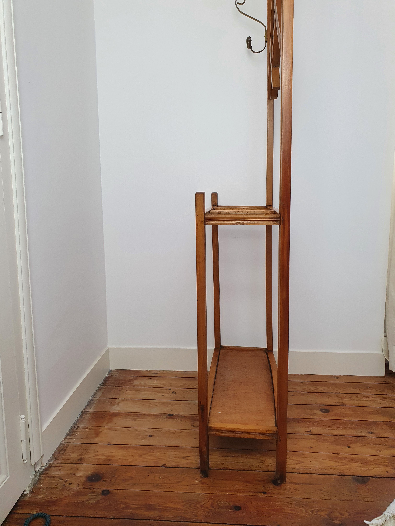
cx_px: 198
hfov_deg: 53.1
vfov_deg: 67.3
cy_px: 263
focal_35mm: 26
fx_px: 396
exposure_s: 1/100
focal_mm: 4.32
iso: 160
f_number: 2.4
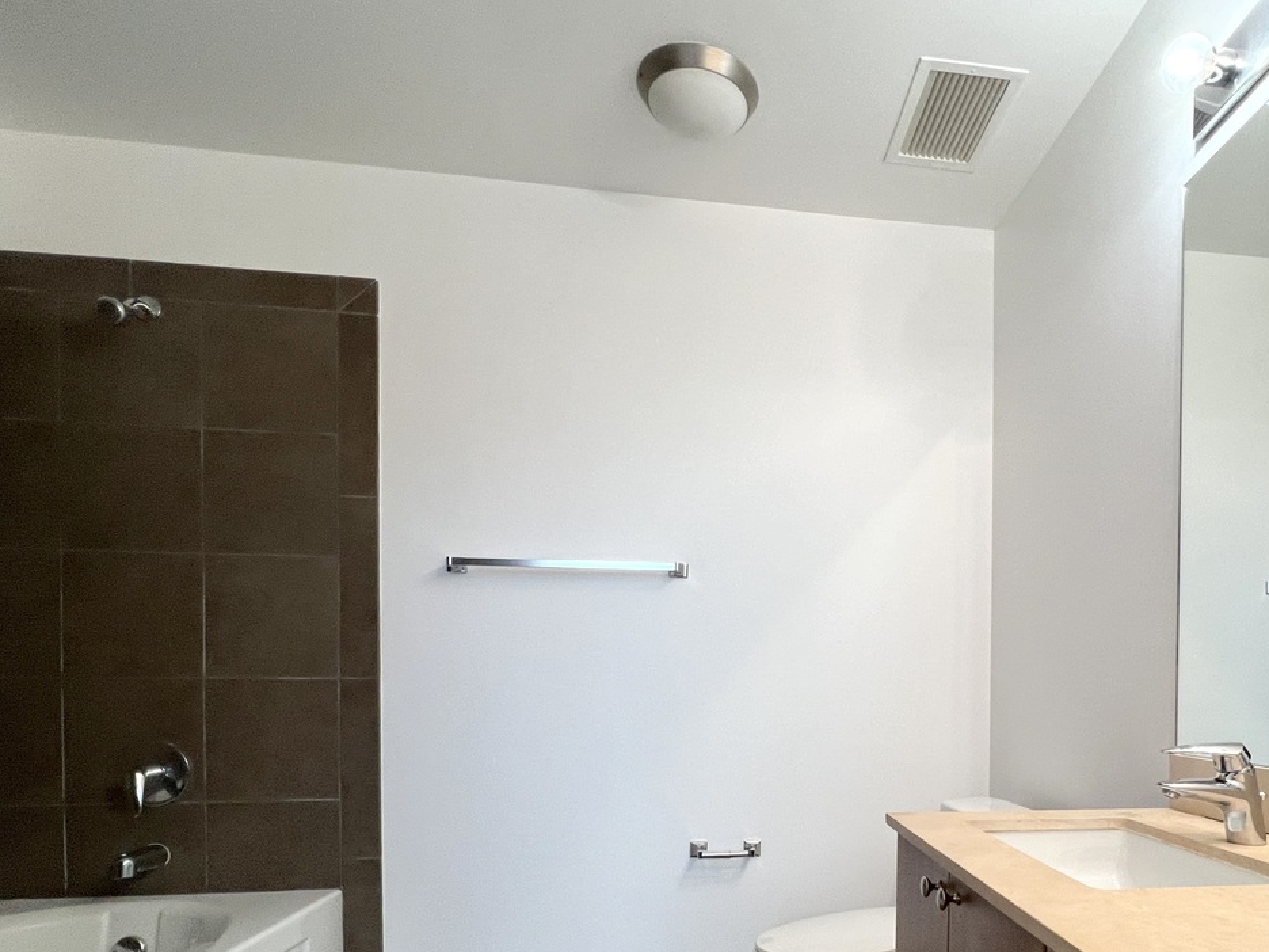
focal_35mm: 20
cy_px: 698
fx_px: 733
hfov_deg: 79.5
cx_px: 828
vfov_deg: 62.7
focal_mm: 1.57
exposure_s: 1/120
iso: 160
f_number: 1.8
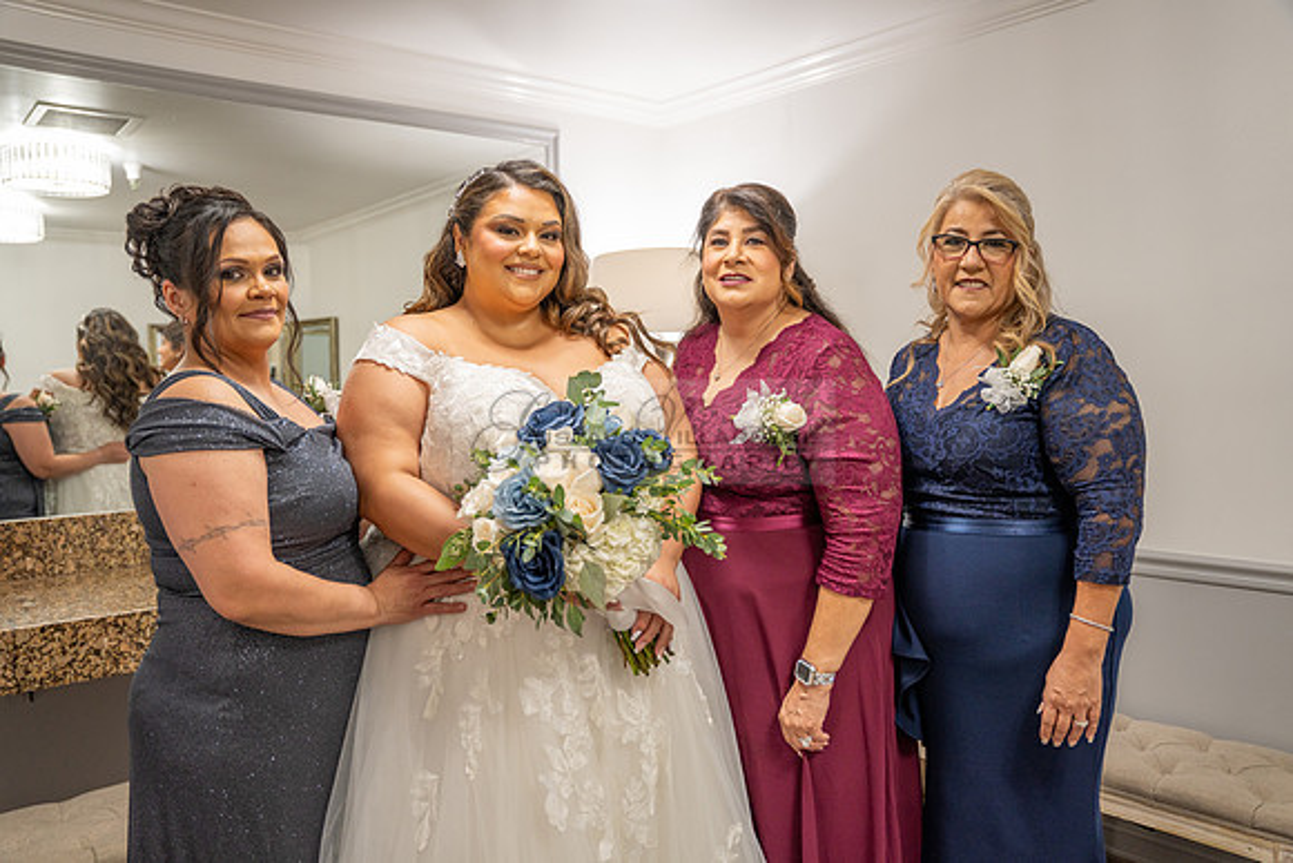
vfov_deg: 46.0
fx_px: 1017
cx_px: 646
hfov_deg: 64.9
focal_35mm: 28
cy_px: 432
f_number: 2.8
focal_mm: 28.3
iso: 800
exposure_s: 1/80
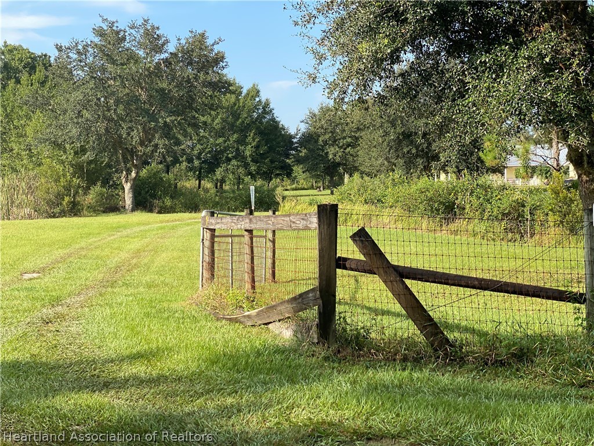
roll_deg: -0.7
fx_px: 892
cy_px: 223
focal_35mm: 52
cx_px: 297
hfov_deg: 36.8
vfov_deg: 28.0
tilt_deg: -2.2
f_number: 2
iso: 20
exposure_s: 1/705
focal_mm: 6
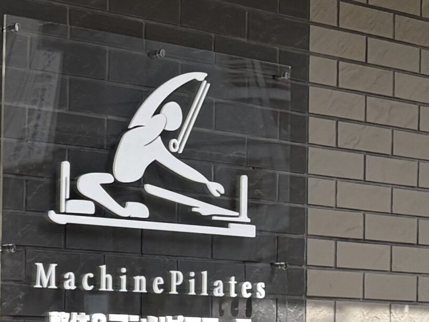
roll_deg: -1.1
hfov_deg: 45.1
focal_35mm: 41
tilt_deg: +1.1
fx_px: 508
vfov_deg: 34.4
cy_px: 240
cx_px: 142
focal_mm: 5.96
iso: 50
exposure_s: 1/1393
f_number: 1.6
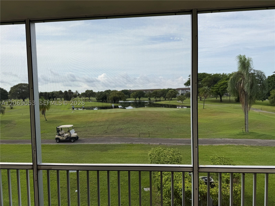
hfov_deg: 71.6
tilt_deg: -2.8
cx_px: 138
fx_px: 191
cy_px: 103
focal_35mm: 24
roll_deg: +1.3
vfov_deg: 56.8
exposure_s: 1/3759
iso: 80
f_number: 1.78
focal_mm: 6.76
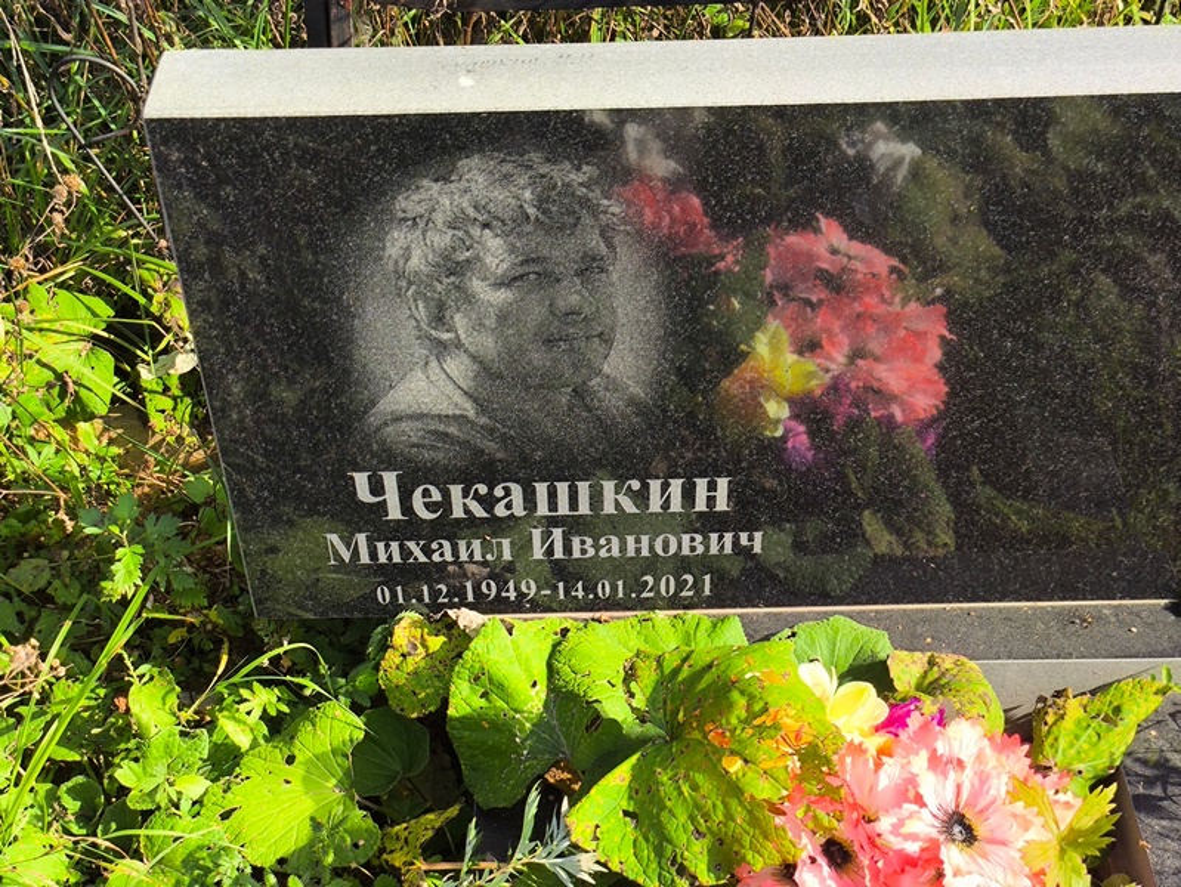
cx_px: 590
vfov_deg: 29.1
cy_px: 444
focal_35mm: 50
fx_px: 1707
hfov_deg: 38.2
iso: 50
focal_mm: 4.71
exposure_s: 1/811
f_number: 1.7
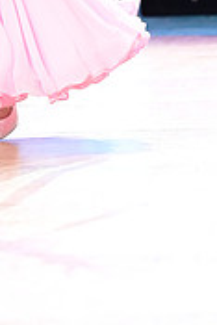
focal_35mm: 463
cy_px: -102
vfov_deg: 4.4
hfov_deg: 3.0
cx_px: -72
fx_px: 4178
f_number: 2.8
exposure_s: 1/320
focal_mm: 140
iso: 2000
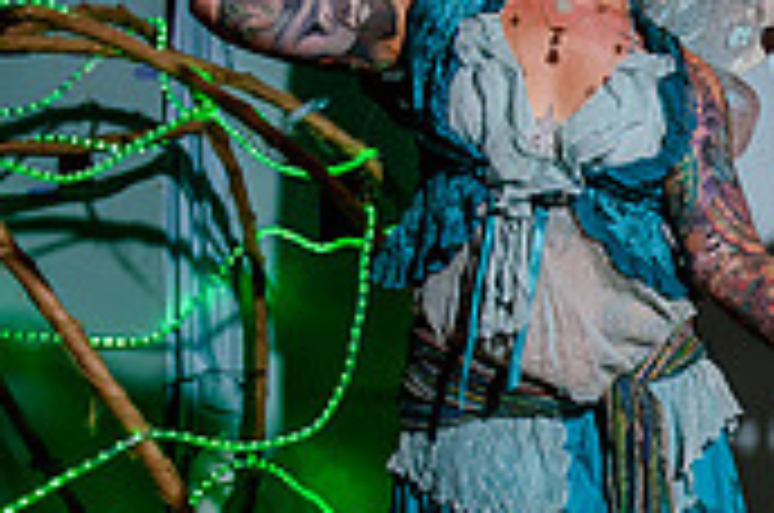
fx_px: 2446
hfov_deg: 16.9
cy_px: 356
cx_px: 1013
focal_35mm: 114
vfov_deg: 12.0
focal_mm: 29
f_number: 2.8
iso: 200
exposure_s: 1/200
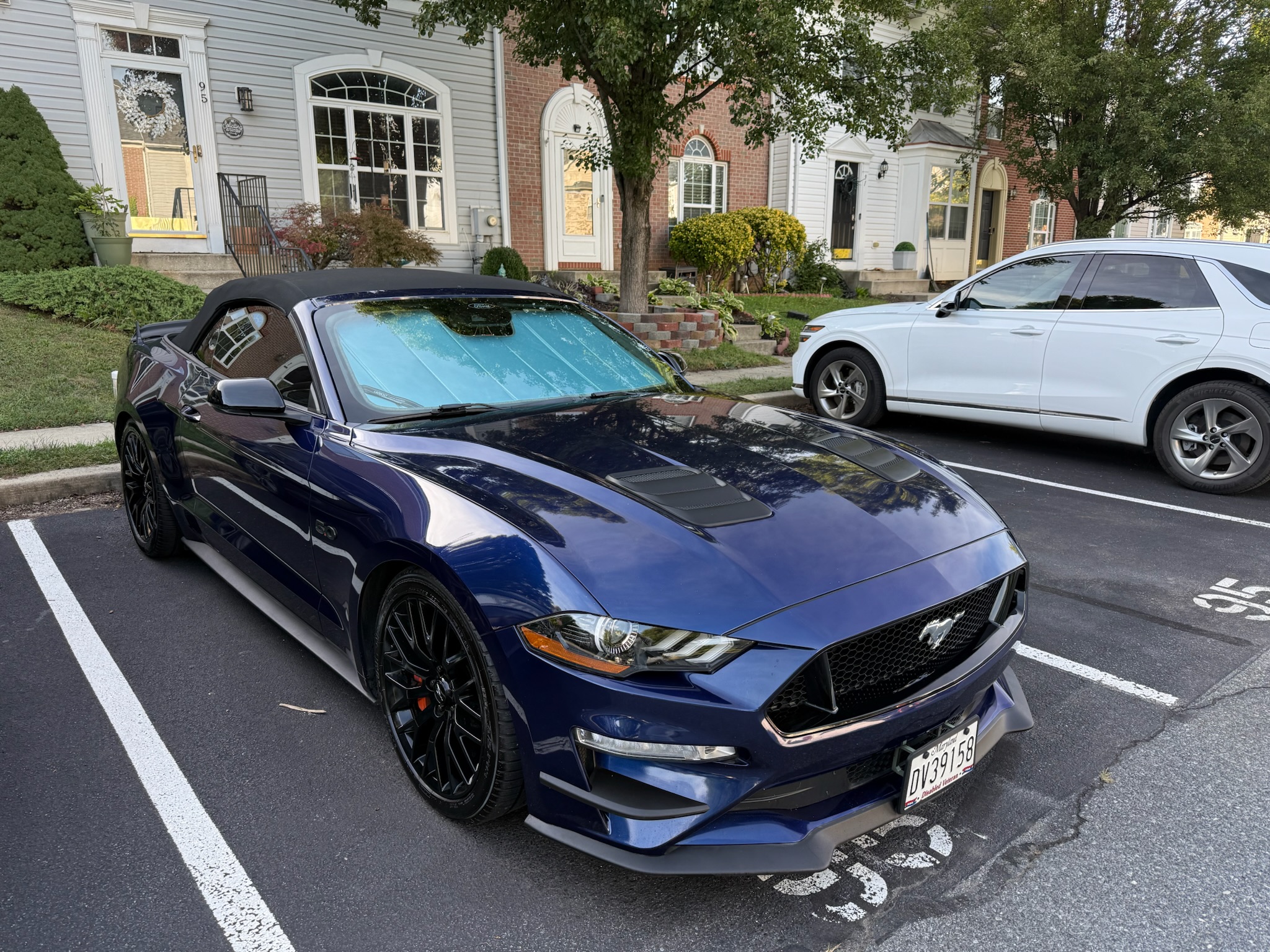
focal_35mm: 24
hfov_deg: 71.6
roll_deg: +0.0
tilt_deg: -12.7
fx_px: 881
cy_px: 476
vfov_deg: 56.8
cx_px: 635
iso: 100
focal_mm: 6.76
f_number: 1.78
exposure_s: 1/326
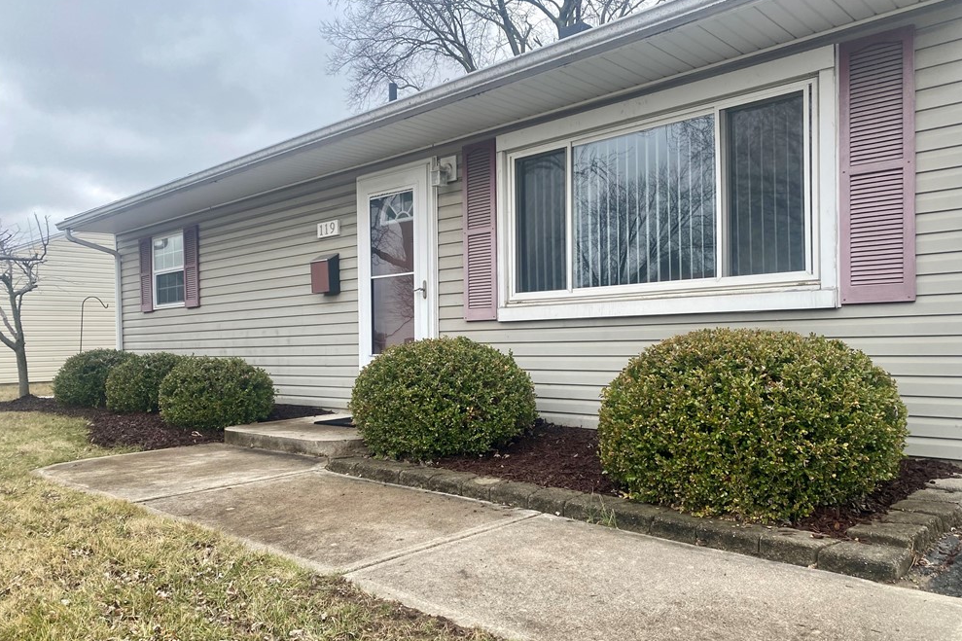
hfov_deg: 65.5
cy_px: 363
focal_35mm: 28
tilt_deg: -2.4
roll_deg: +1.4
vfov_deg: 46.3
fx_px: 748
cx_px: 488
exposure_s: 1/644
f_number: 1.8
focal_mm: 4.25
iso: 32
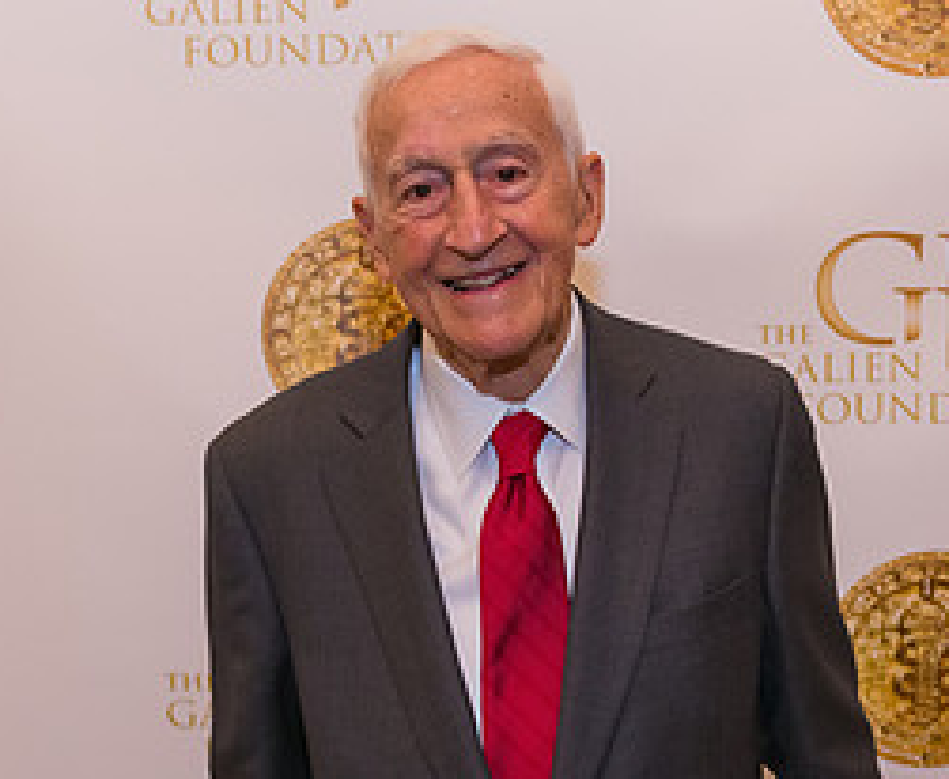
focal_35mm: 73
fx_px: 2071
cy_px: 508
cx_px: 491
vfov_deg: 21.2
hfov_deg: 25.8
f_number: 3.2
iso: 1000
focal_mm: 27
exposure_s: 1/125
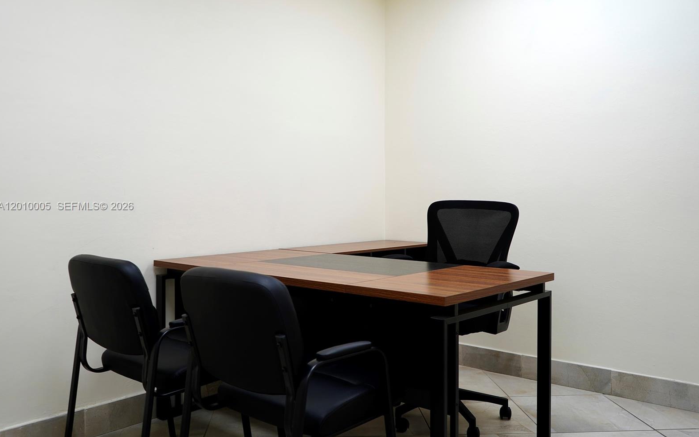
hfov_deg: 62.9
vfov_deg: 41.8
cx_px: 350
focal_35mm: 30
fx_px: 572
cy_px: 207
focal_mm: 29
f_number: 4
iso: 200
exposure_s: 1/60
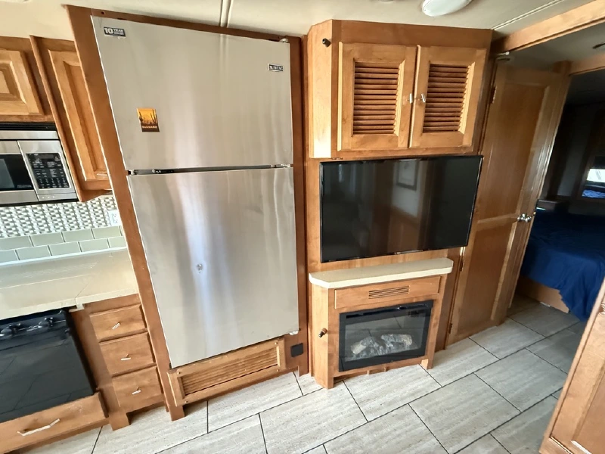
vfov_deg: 85.7
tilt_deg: -16.2
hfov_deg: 102.1
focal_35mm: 14
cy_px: 227
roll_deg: +2.4
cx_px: 302
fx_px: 245
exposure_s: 1/32
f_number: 2.2
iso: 1600
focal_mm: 2.22
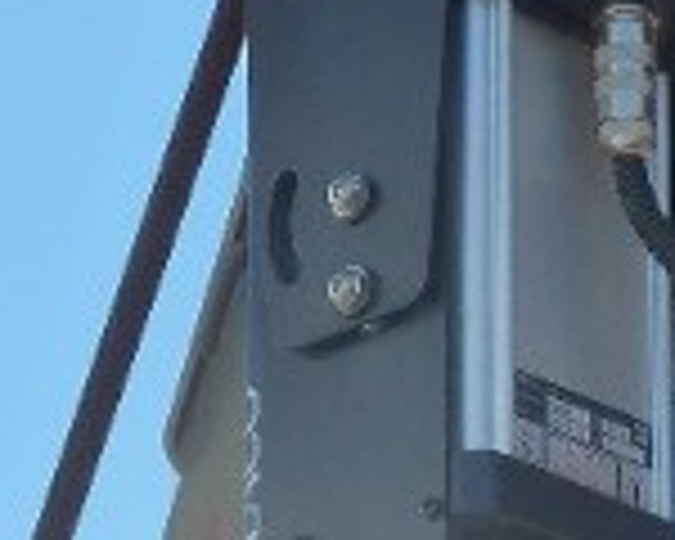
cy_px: 648
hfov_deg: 6.3
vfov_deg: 5.0
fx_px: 6133
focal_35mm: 307
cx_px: 549
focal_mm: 9.7
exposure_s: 1/400
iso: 125
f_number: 3.9
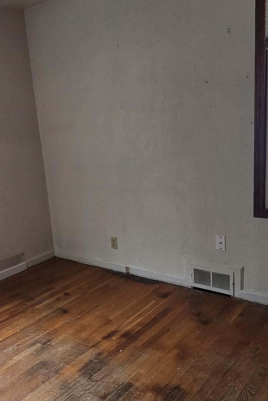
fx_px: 346
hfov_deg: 41.8
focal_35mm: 31
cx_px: 92
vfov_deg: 60.2
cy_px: 213
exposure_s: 1/60
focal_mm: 2.2
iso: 250
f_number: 2.2
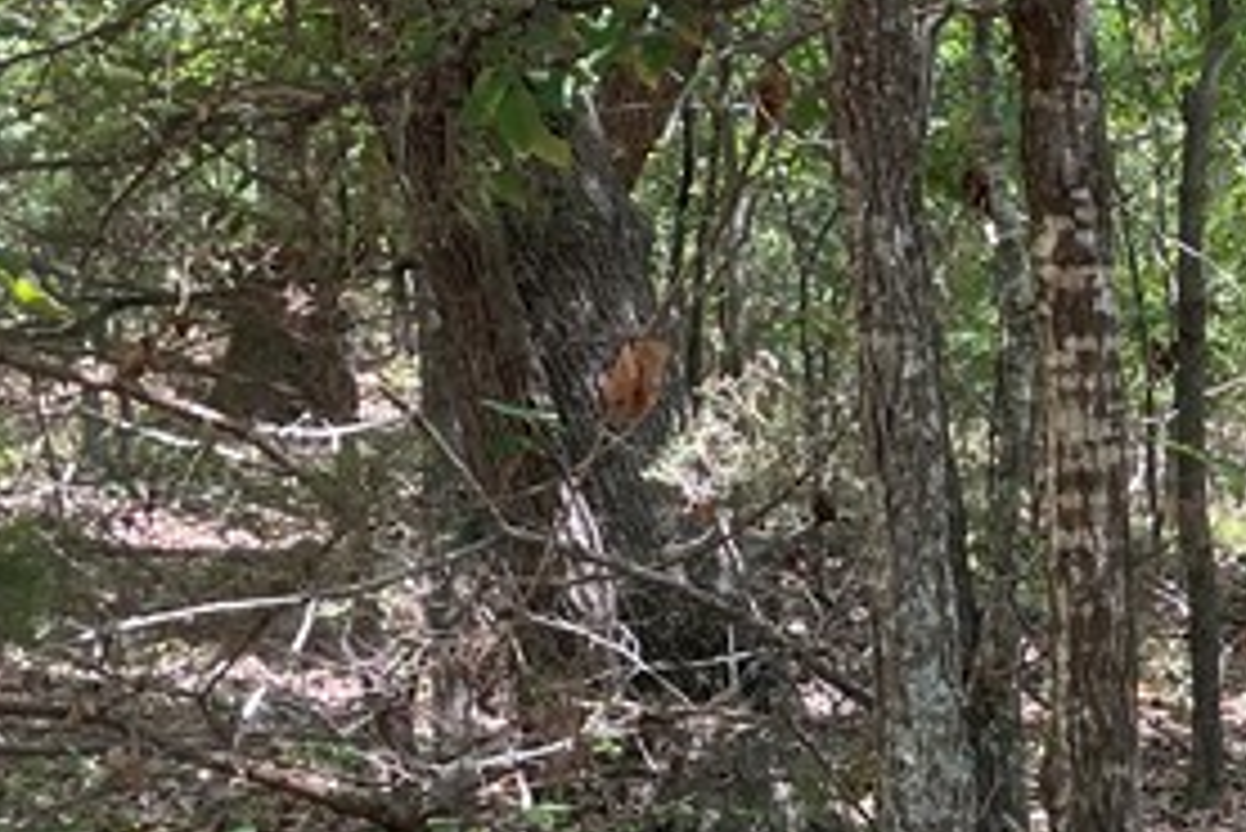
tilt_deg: +1.9
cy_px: 463
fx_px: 3463
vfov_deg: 13.7
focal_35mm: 100
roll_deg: +4.5
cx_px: 1867
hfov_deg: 18.2
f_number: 1.6
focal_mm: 4.2
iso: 32
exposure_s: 1/126
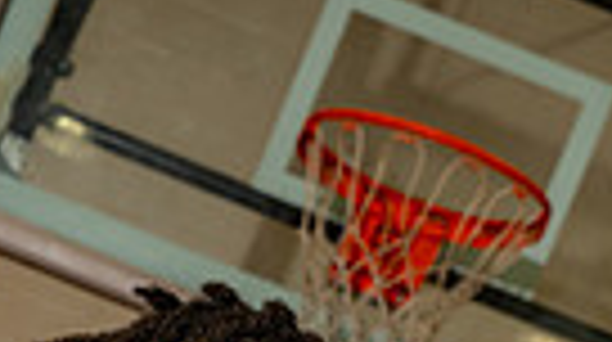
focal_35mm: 153
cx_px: 0
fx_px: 2479
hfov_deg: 13.9
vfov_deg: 7.2
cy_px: 918
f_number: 8
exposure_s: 1/250
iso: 800
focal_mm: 44
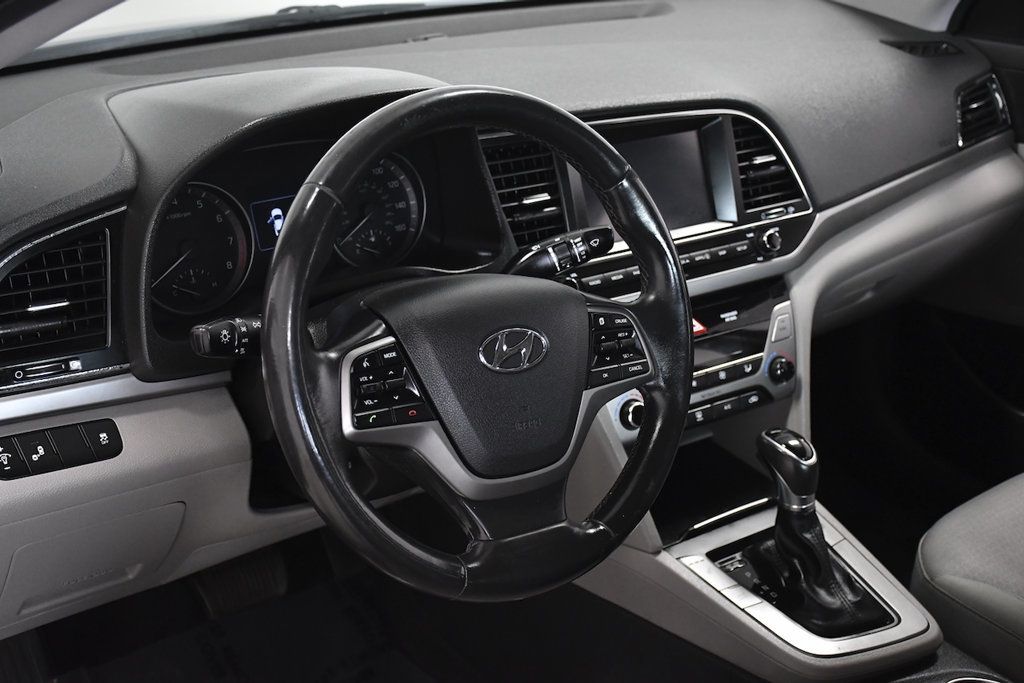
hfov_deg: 41.1
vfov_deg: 28.1
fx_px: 1365
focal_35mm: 48
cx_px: 512
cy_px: 342
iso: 2500
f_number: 4
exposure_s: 1/320
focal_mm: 32
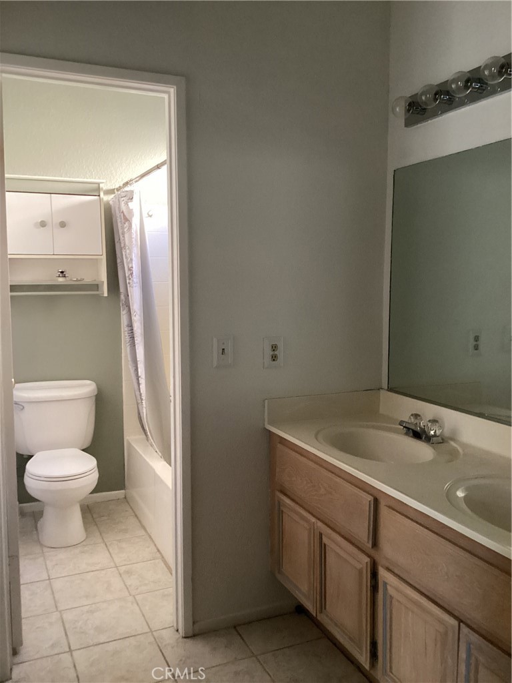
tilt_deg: -6.3
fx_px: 611
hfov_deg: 45.4
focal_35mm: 31
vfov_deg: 58.4
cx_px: 256
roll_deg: -0.3
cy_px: 342
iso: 400
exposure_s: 1/30
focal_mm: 3.3
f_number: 2.4
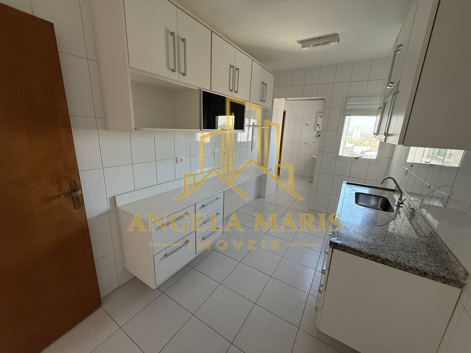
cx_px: 236
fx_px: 190
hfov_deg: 102.1
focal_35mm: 14
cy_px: 176
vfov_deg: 85.7
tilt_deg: -14.4
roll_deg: -3.1
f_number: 2.2
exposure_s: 1/99
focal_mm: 2.22
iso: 200
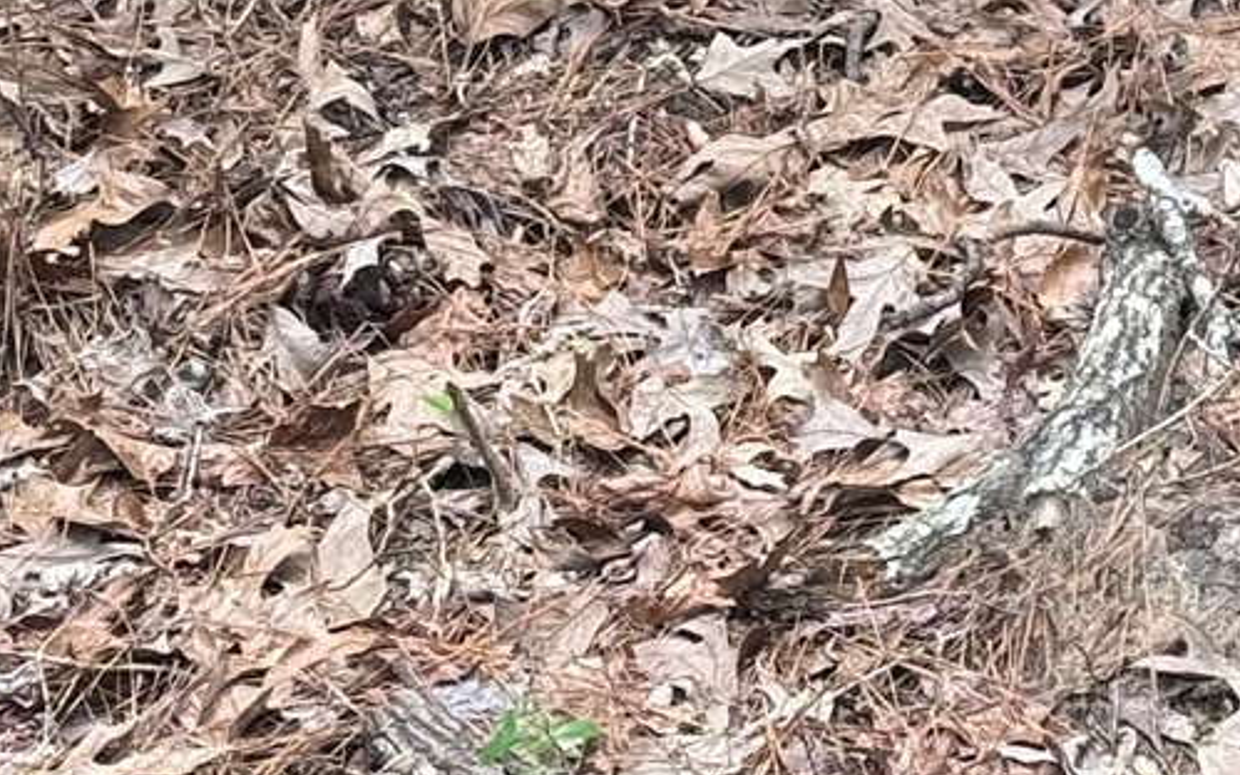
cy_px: -524
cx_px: 1444
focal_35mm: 209
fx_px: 7064
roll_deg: -1.2
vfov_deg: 6.2
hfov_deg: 9.9
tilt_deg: -4.9
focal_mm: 6.76
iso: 50
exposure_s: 1/139
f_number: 1.78
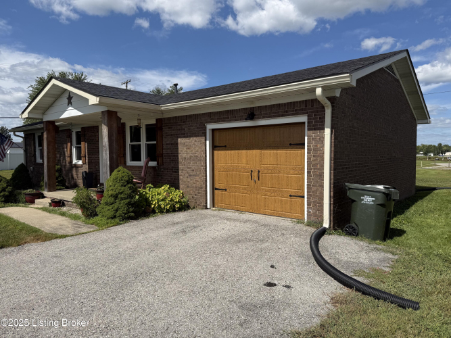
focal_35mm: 24
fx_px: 313
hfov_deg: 71.6
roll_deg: -0.1
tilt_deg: -1.9
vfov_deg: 56.8
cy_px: 169
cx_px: 226
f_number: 1.78
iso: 80
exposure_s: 1/6711
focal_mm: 6.76
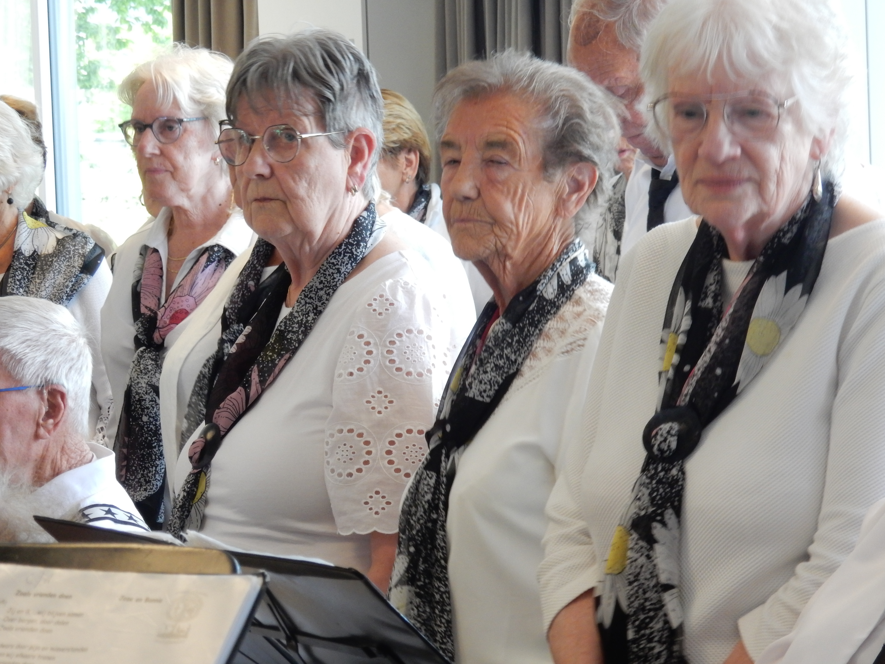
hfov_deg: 14.2
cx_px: 442
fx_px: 3554
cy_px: 332
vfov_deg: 10.7
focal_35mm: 139
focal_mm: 24.7
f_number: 6
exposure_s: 1/20
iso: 400
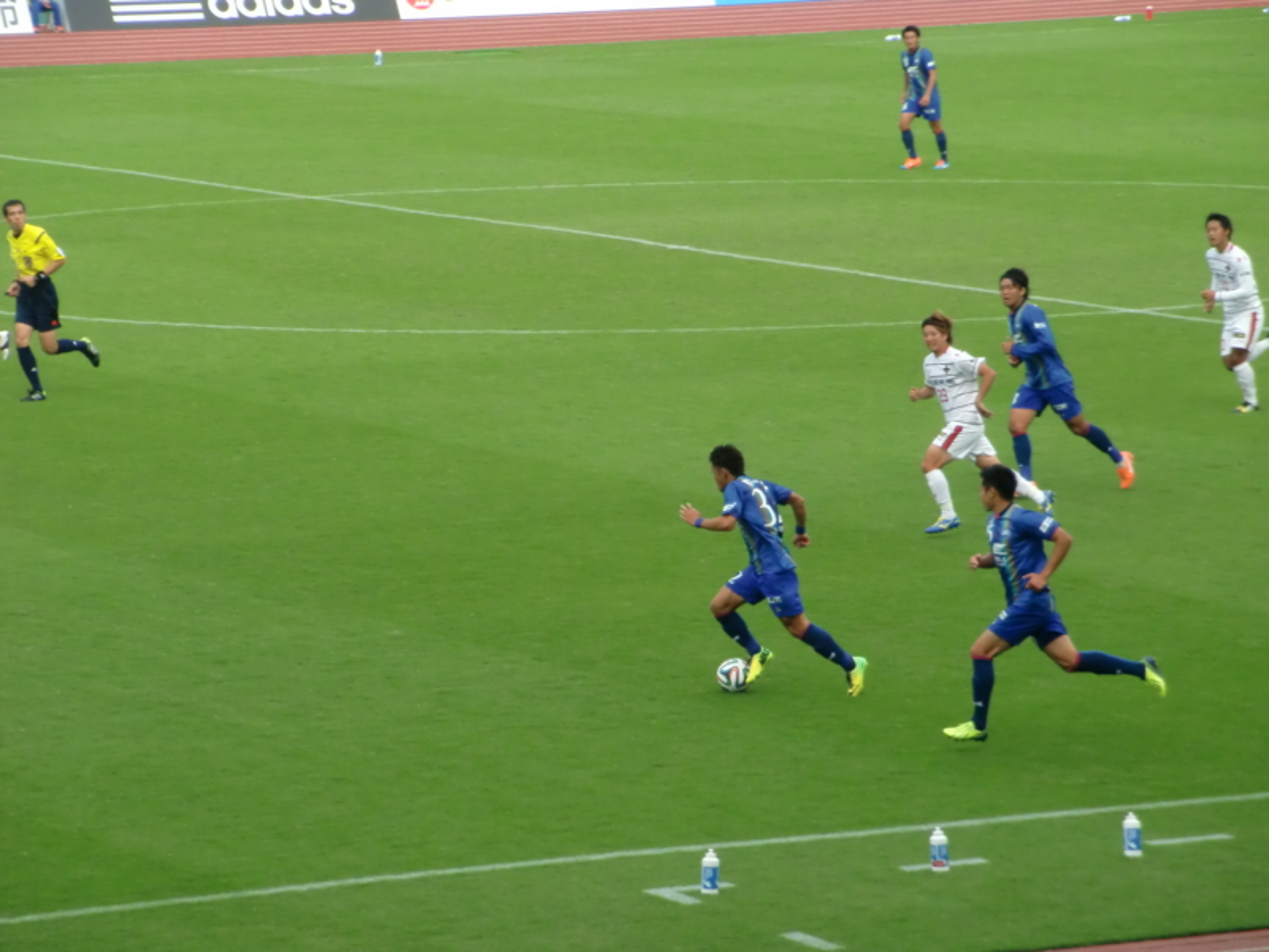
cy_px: 476
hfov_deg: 9.9
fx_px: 7295
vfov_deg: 7.5
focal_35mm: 199
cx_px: 634
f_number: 5.2
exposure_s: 1/1000
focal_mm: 35.7
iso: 400
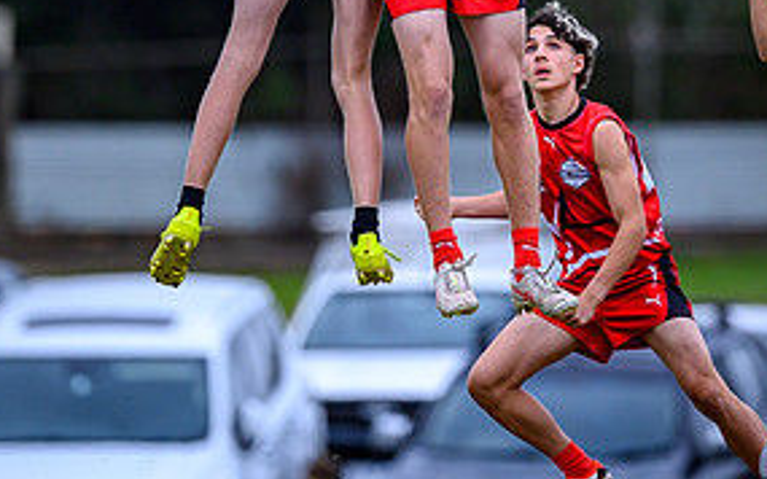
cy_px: -59
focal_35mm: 1449
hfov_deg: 1.5
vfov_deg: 0.9
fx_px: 30283
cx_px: 485
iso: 160
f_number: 4
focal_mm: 500
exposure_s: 1/1000
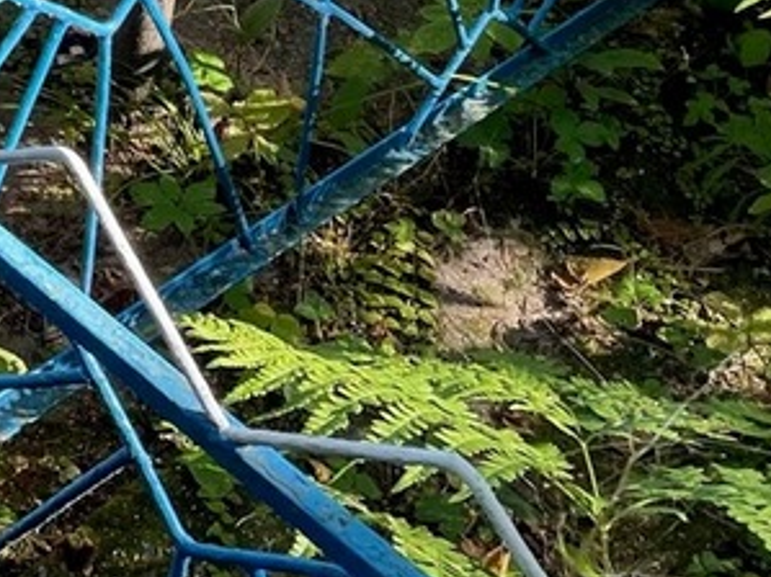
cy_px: -384
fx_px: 1981
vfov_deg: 14.9
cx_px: -467
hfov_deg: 18.7
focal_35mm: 89
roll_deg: +0.6
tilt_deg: -25.4
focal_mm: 4.2
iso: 32
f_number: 1.6
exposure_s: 1/169
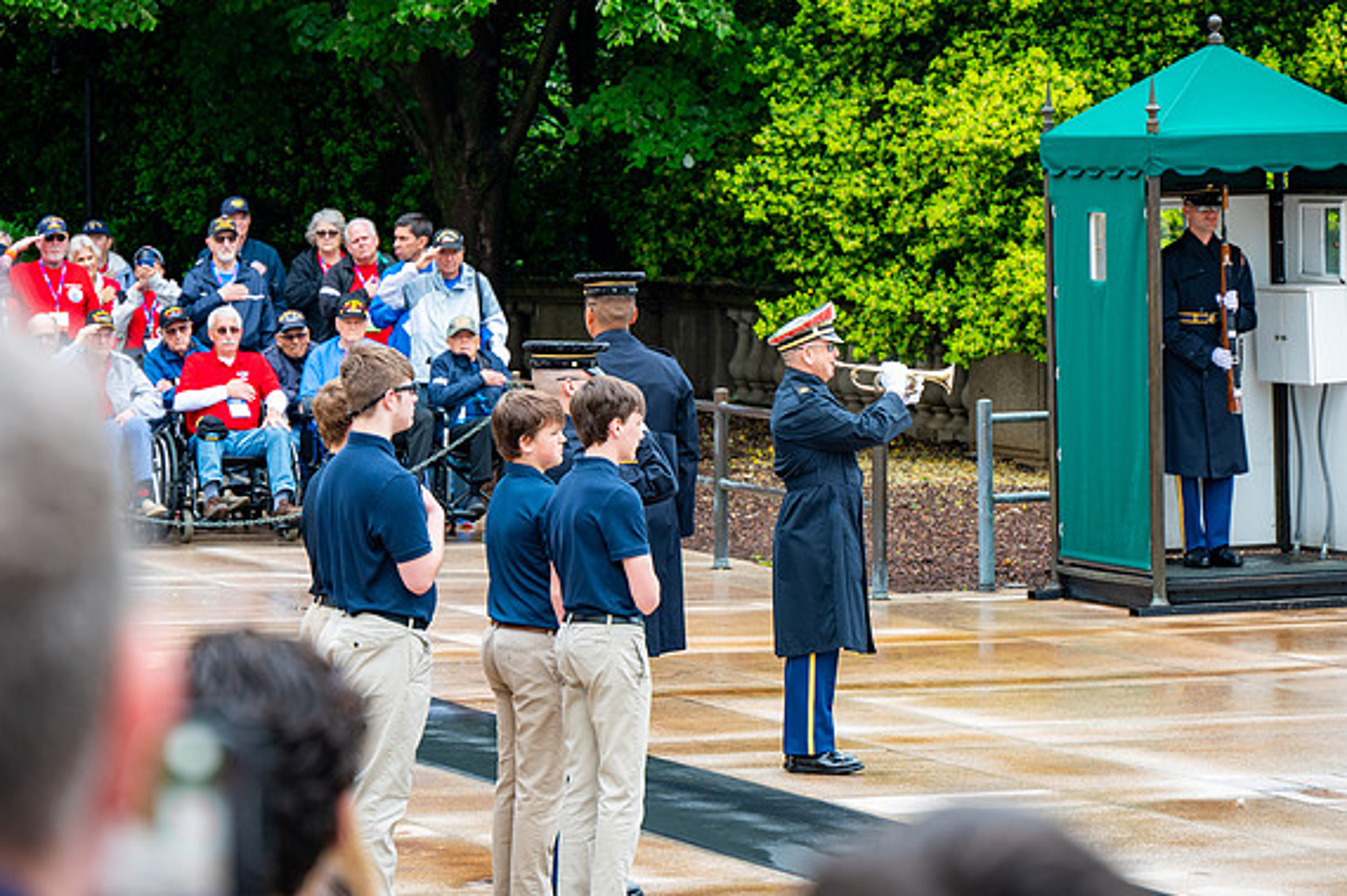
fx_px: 6467
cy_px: 432
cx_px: 665
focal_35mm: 173
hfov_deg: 11.9
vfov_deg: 7.9
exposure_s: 1/100
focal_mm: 160
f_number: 6.3
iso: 320
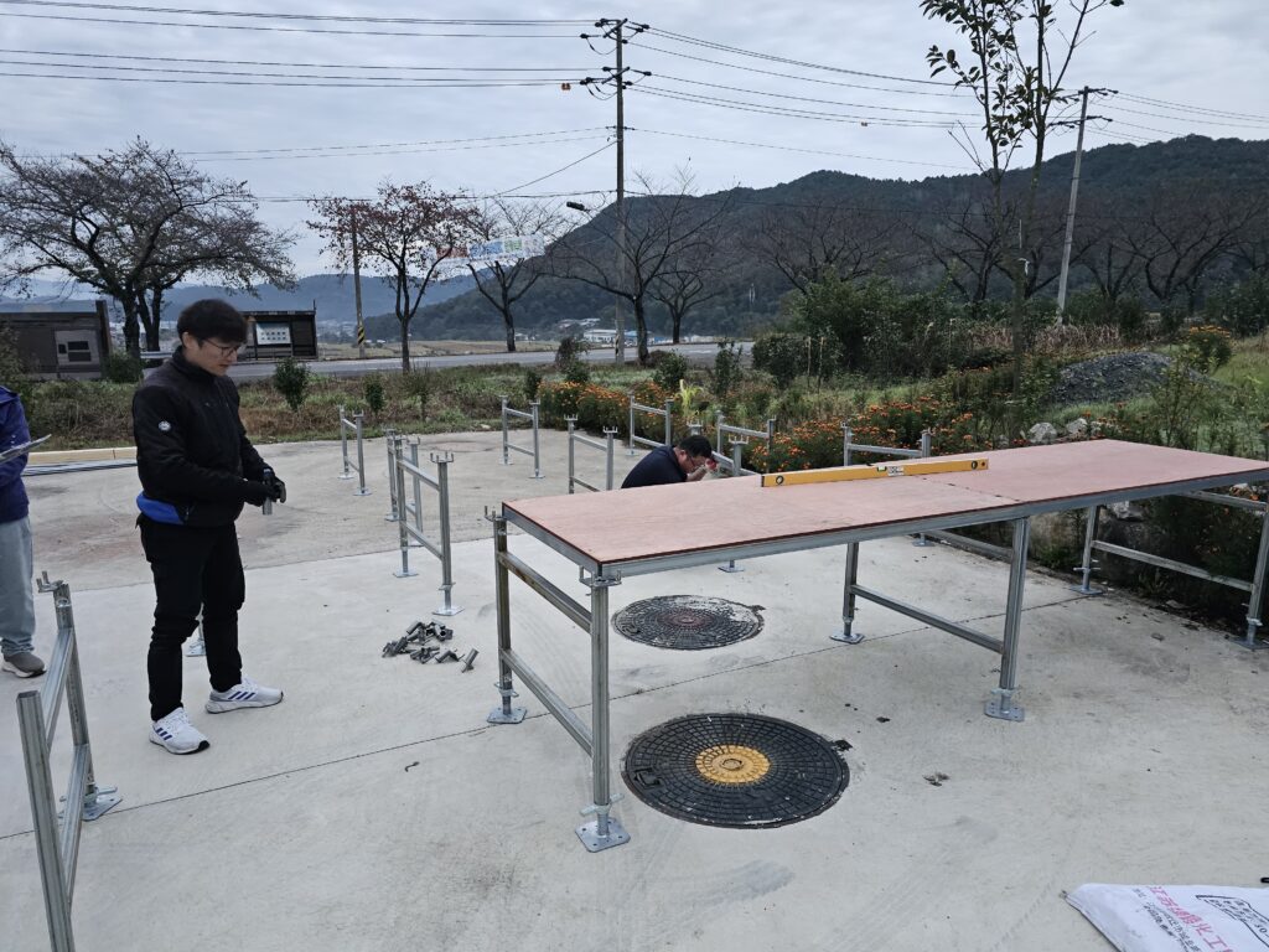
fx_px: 843
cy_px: 476
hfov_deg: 73.9
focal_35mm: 23
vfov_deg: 58.9
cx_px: 634
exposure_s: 1/240
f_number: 1.7
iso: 1250
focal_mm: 6.3
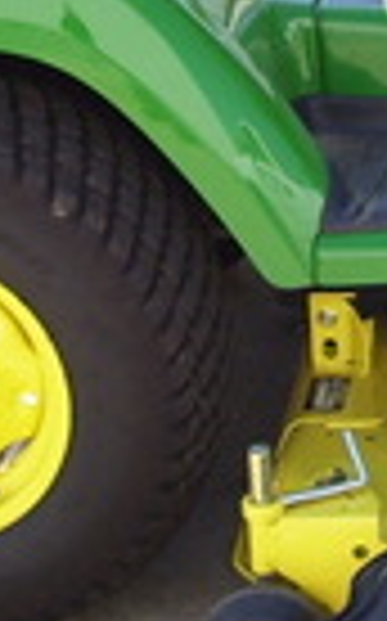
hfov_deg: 8.6
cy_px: 108
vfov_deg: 13.9
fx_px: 2537
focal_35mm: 150
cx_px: 540
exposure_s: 1/500
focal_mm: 6
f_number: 2.7
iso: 80
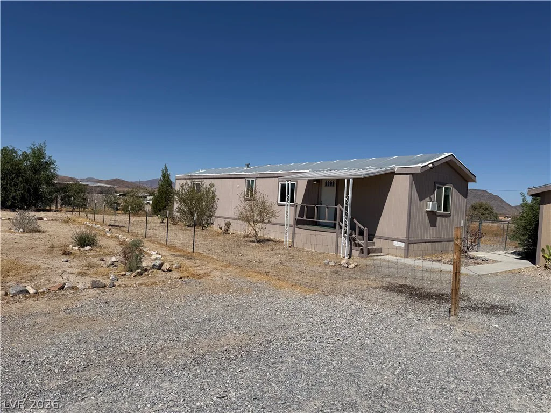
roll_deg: -2.9
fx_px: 382
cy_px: 206
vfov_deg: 56.8
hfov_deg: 71.6
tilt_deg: +0.1
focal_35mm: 24
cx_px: 276
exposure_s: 1/10309
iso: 80
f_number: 1.78
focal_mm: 6.76
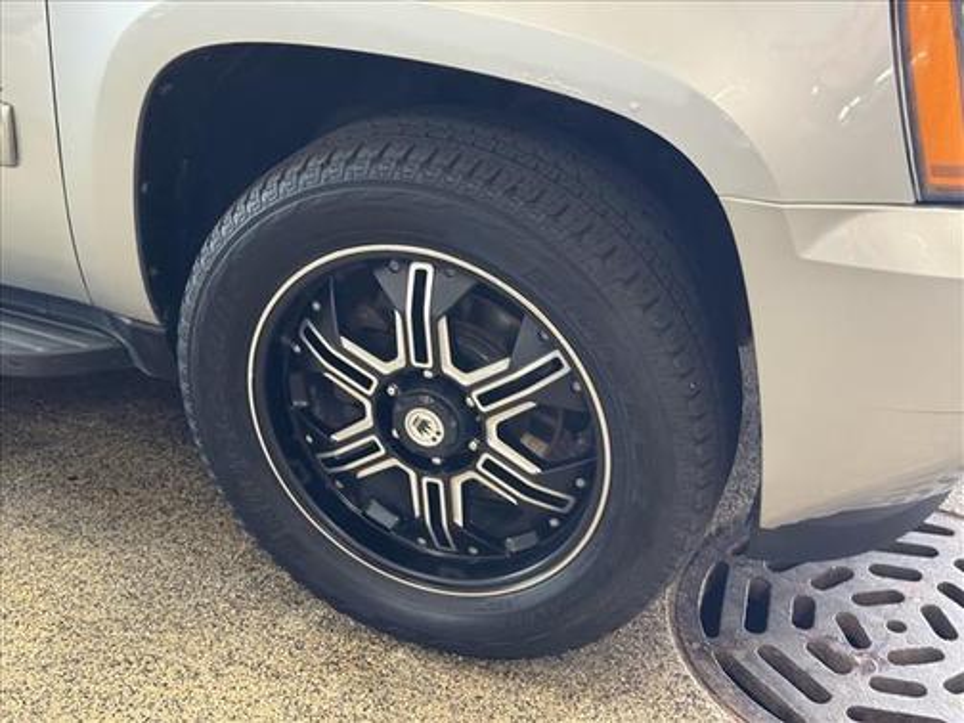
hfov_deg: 39.7
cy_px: 362
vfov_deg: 30.3
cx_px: 482
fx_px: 1337
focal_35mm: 48
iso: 160
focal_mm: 6.76
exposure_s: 1/60
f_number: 1.78
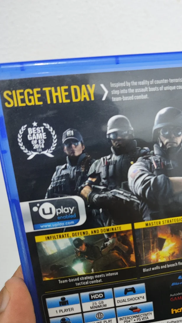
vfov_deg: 51.9
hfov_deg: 30.0
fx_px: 326
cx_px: 161
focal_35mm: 38
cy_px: 211
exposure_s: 1/24
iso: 1179
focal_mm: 4.68
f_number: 1.8
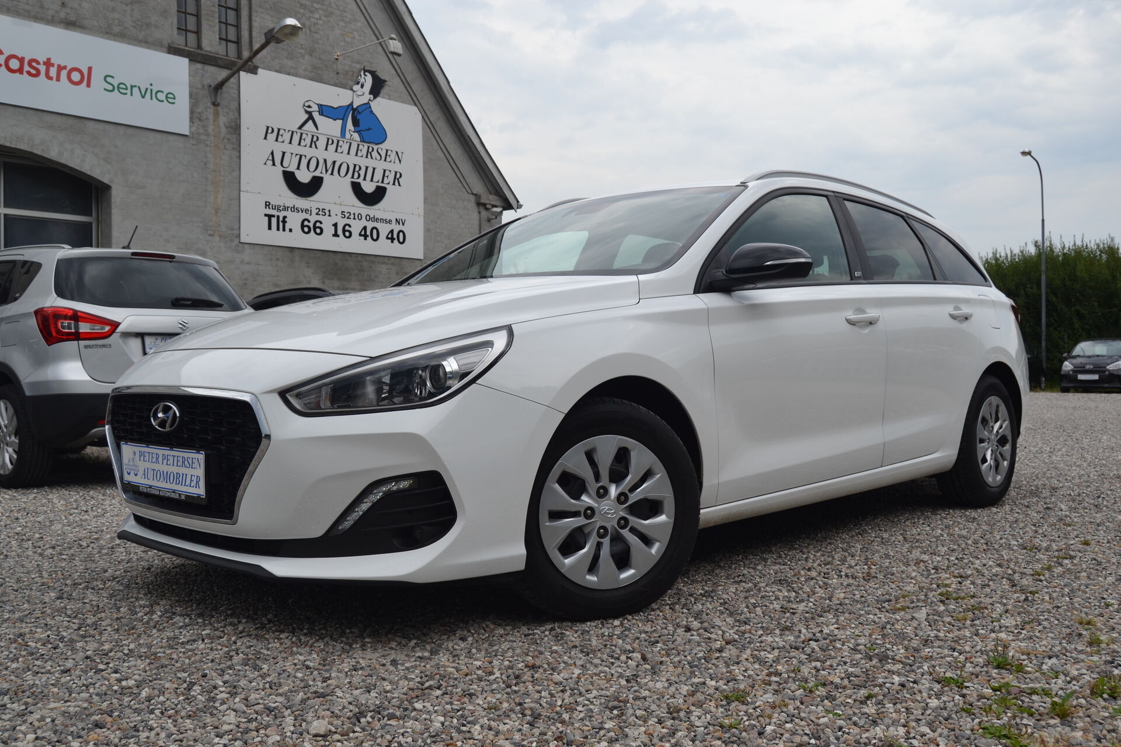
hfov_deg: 57.2
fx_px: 1028
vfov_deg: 40.0
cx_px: 560
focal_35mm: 33
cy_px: 374
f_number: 7.1
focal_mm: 22
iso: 100
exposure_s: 1/200
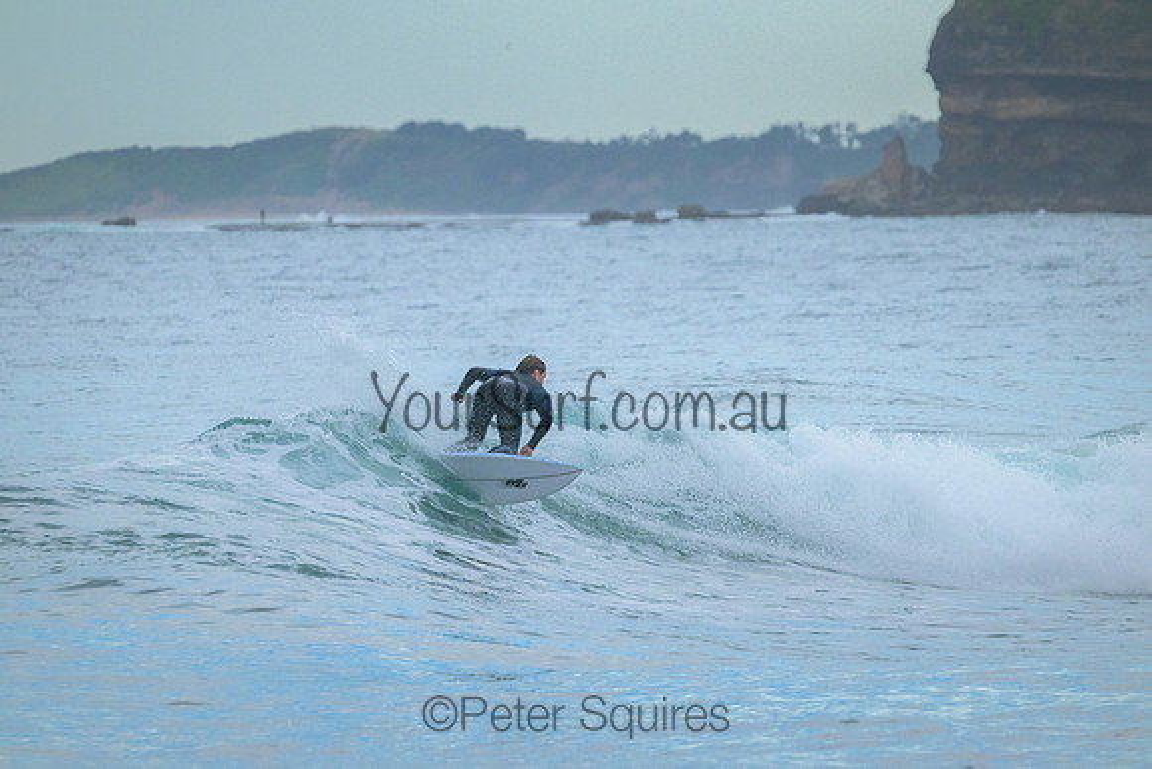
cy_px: 384
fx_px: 17603
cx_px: 576
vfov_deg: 2.5
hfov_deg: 3.7
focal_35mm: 550
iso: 4000
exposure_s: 1/1250
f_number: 11
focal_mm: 550
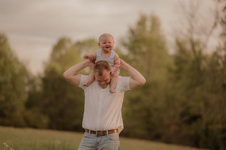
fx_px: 534
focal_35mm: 85
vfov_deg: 16.1
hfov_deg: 23.9
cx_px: 113
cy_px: 75
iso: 160
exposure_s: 1/800
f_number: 1.4
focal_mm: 85
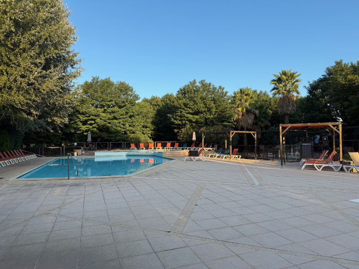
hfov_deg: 71.6
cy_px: 134
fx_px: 249
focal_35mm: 24
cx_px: 180
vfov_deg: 56.8
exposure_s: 1/1091
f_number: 1.8
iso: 80
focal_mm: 6.8
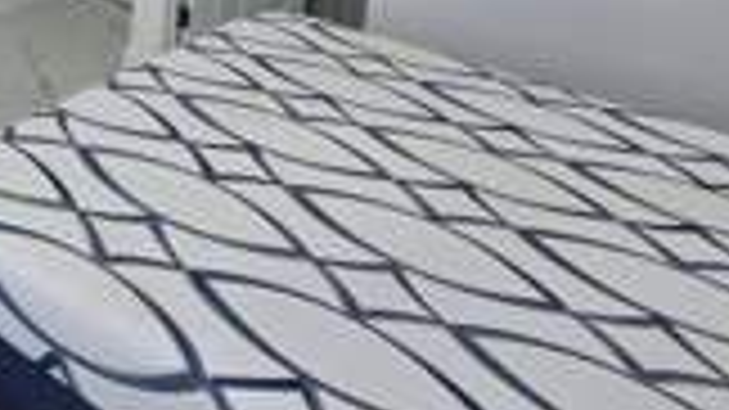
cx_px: -112
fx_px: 812
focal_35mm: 42
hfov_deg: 38.1
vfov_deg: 23.5
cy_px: -180
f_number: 2.2
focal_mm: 2.2
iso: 80
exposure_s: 1/120
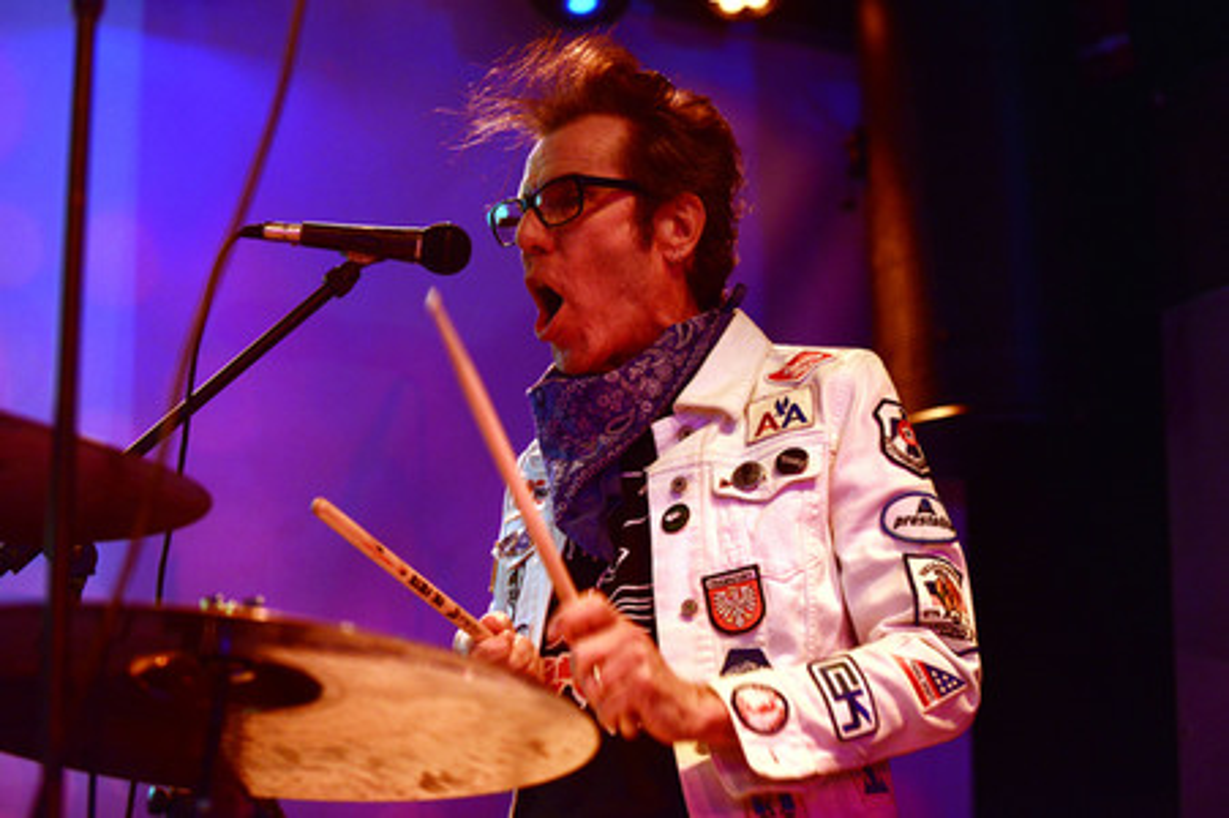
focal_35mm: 70
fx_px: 2388
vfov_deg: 19.4
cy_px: 409
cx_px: 614
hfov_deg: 28.9
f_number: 2.8
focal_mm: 70
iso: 2000
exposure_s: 1/160
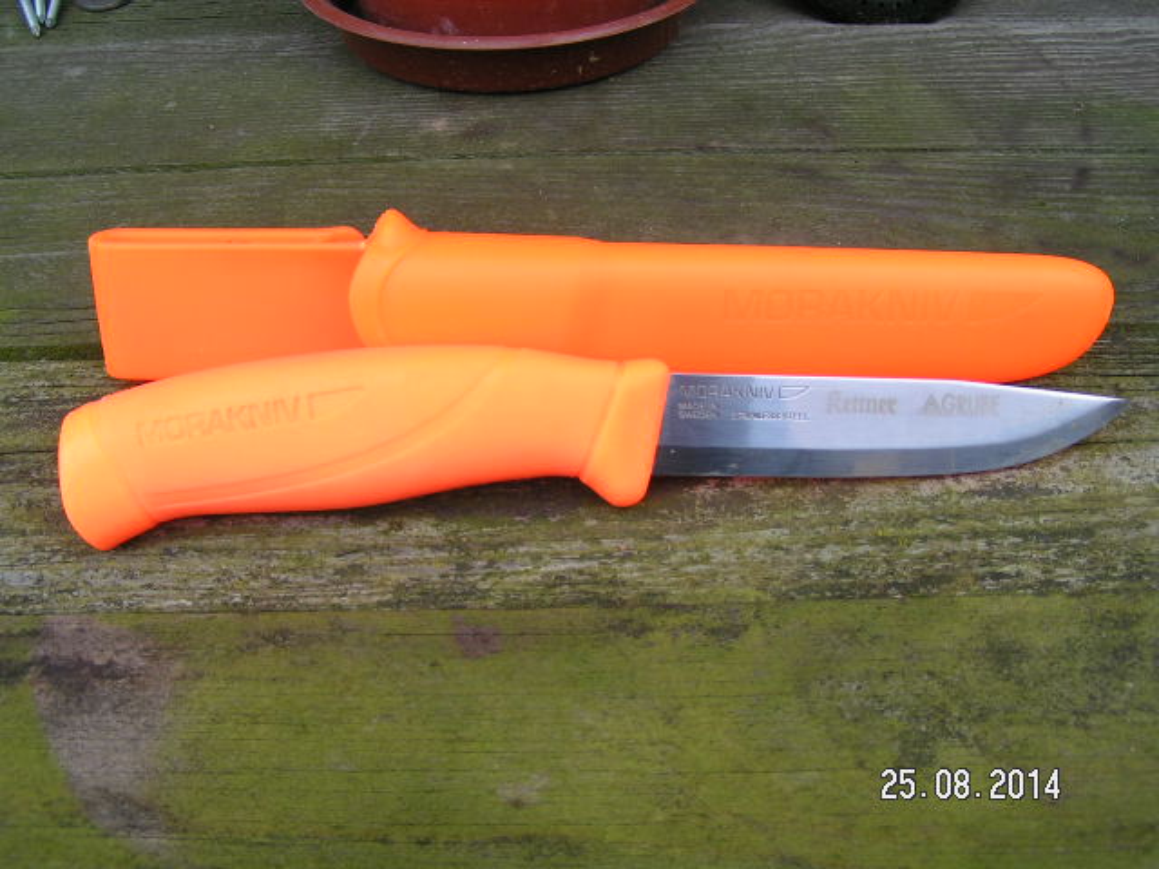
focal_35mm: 38
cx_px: 580
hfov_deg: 49.0
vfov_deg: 37.7
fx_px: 1272
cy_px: 434
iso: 50
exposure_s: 1/100
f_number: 4.5
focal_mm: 5.8
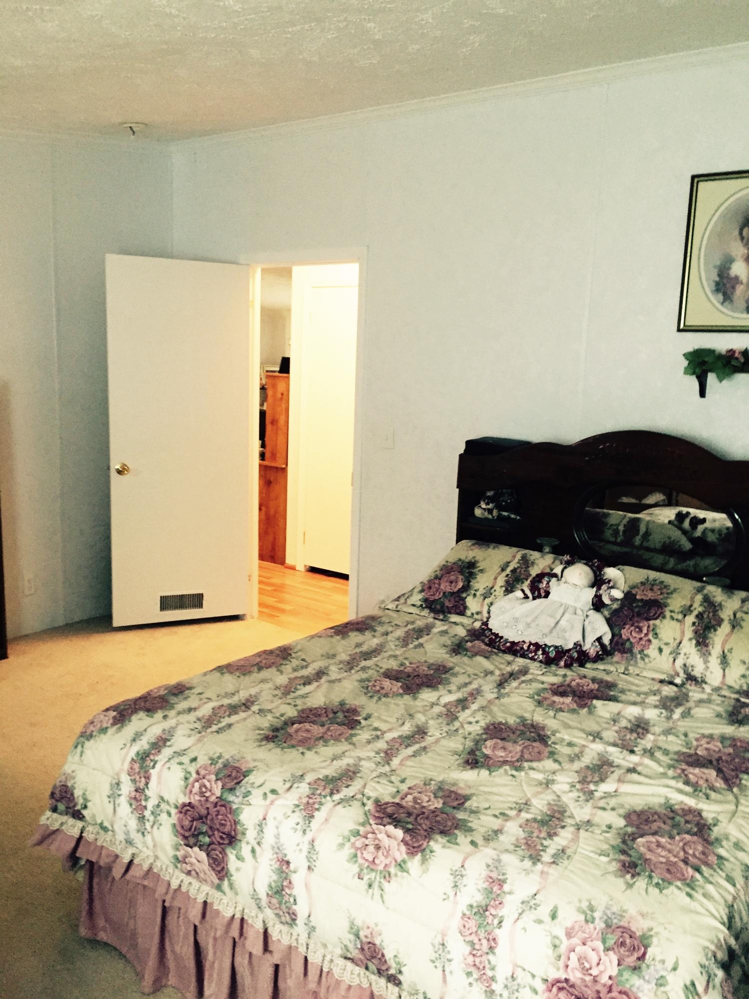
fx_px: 837
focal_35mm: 29
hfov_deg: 48.2
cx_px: 374
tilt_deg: -7.6
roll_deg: -1.9
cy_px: 500
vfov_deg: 61.7
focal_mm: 4.15
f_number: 2.2
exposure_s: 1/24
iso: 250
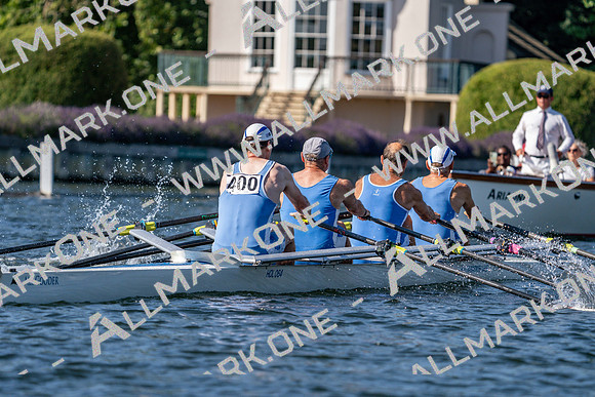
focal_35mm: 289
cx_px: 298
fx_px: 4777
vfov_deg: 4.8
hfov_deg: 7.1
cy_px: 198
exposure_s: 1/1600
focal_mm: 289
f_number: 5.6
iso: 200
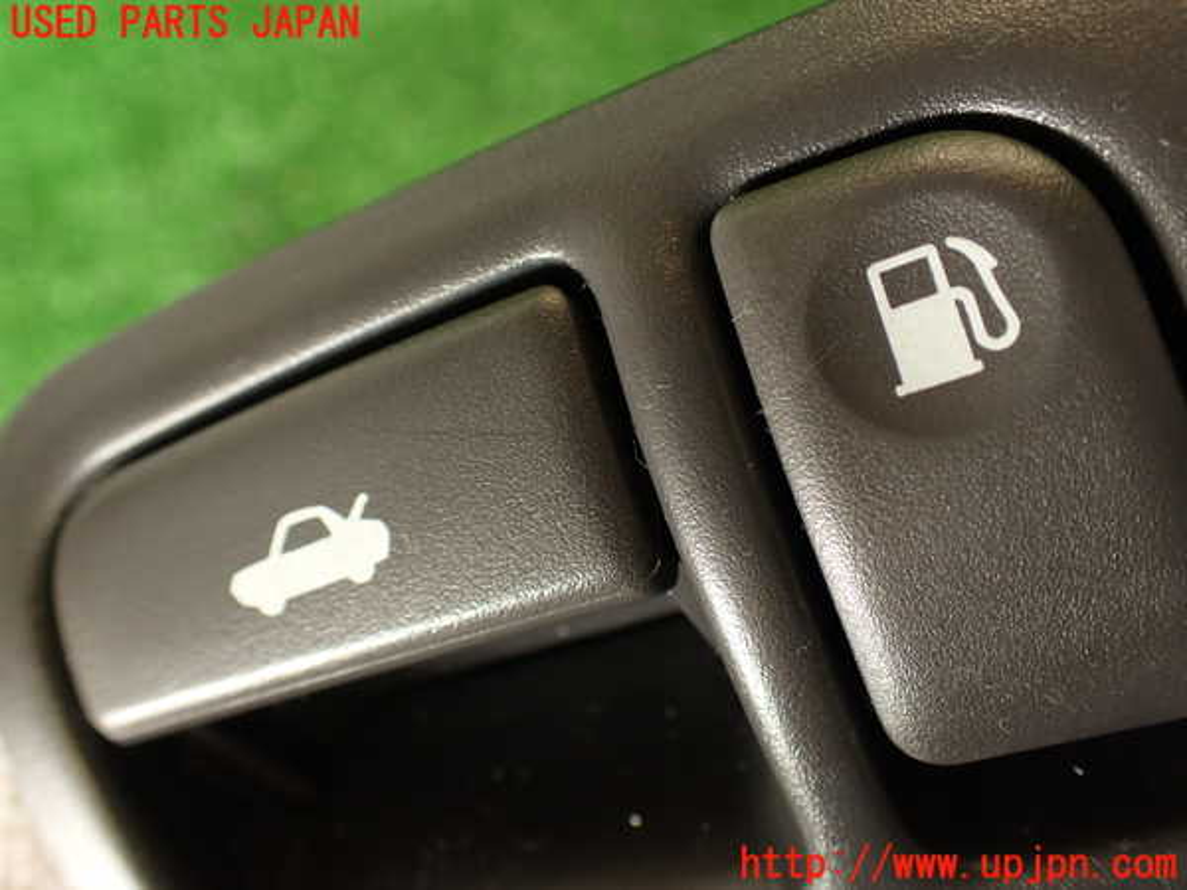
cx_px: 594
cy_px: 445
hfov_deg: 56.8
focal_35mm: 32
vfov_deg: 44.2
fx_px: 1097
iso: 200
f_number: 2.4
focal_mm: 5.79
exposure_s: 1/60
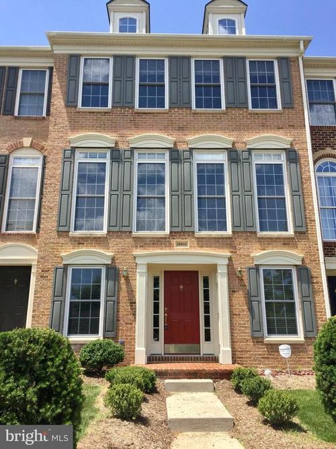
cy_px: 224
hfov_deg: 48.2
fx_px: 375
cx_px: 168
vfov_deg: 61.7
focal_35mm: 29
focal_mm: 4.15
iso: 32
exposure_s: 1/1364
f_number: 2.2
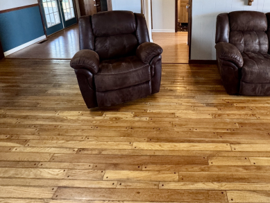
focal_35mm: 24
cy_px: 31
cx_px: 177
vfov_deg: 51.9
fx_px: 187
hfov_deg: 69.8
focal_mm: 2.22
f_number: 2.2
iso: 400
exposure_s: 1/60
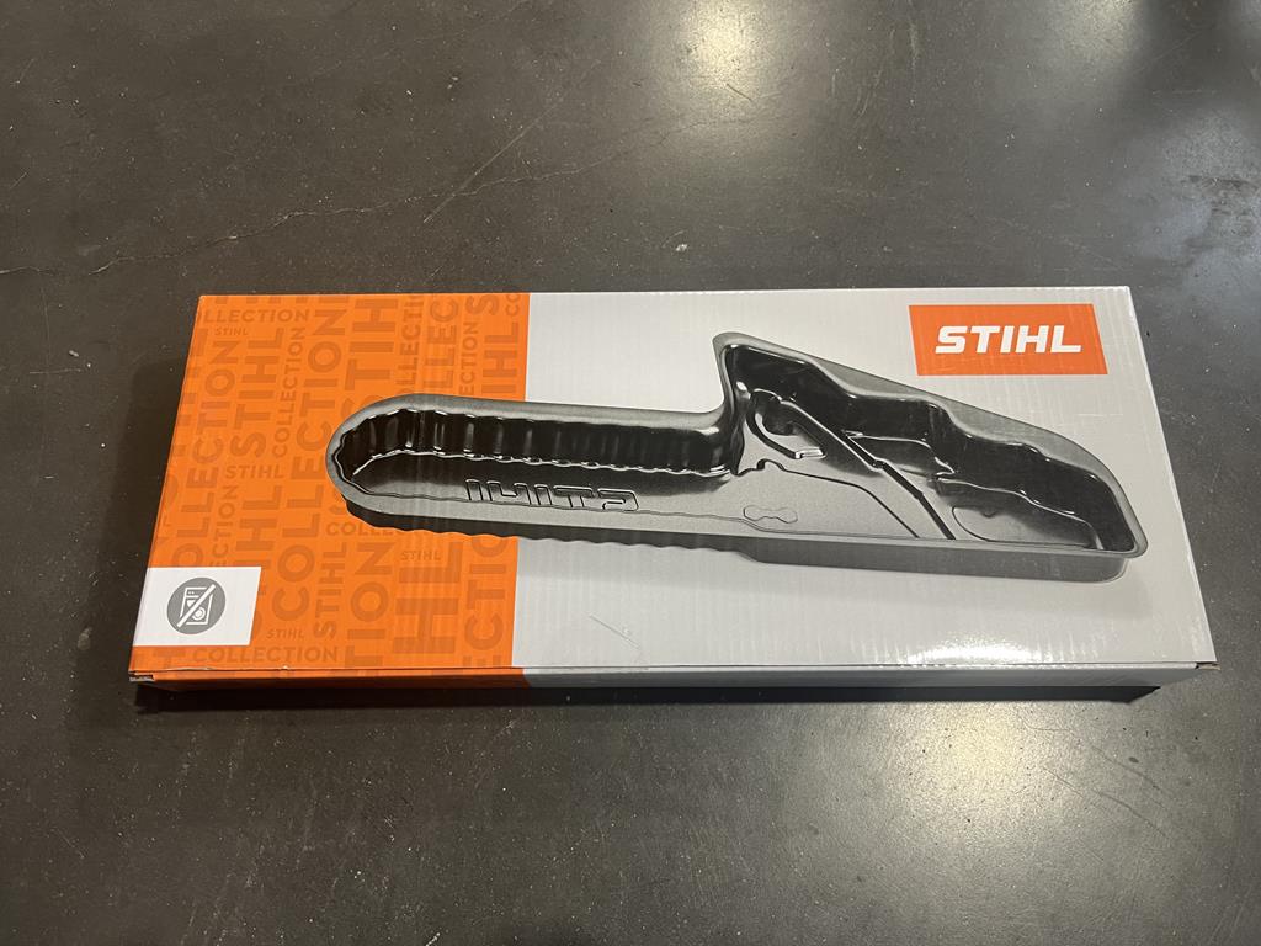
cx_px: 630
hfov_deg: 67.3
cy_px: 473
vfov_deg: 53.1
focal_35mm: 26
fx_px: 947
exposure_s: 1/50
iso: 80
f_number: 1.6
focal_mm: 5.1
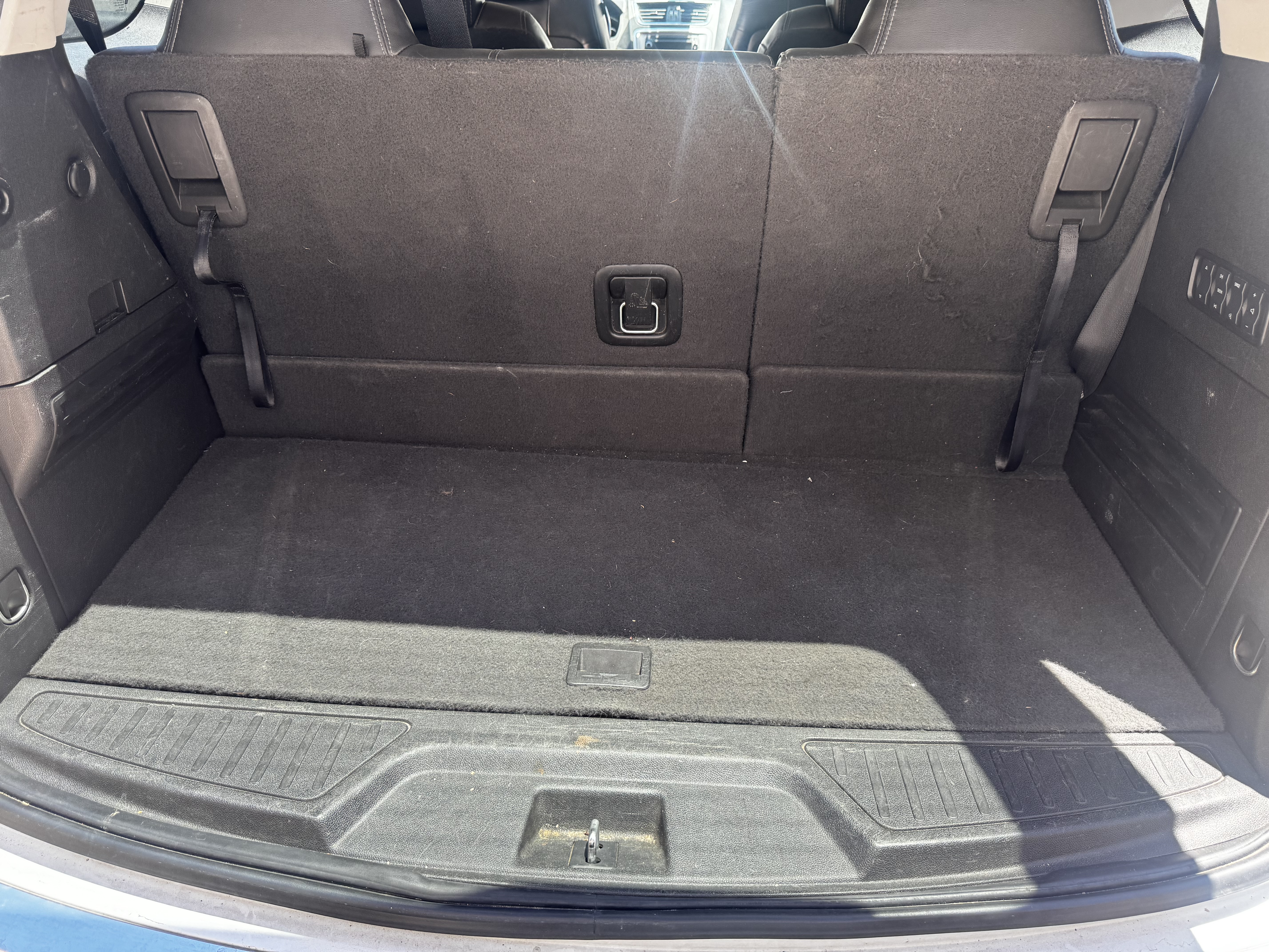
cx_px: 634
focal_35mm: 24
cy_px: 476
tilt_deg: -39.4
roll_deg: +0.3
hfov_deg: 71.6
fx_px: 880
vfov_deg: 56.8
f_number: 1.78
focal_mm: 6.76
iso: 50
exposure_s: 1/133
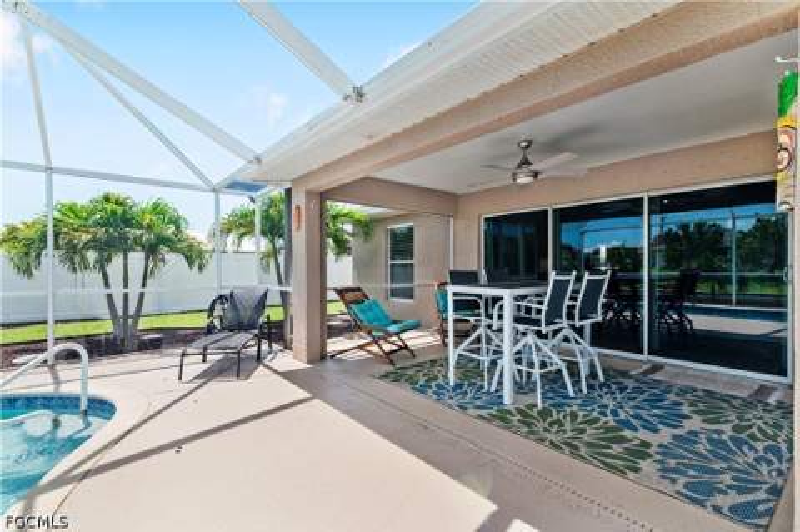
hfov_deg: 96.8
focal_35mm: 16
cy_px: 266
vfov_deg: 73.6
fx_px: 355
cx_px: 400
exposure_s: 1/2000
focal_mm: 16
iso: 640
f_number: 10
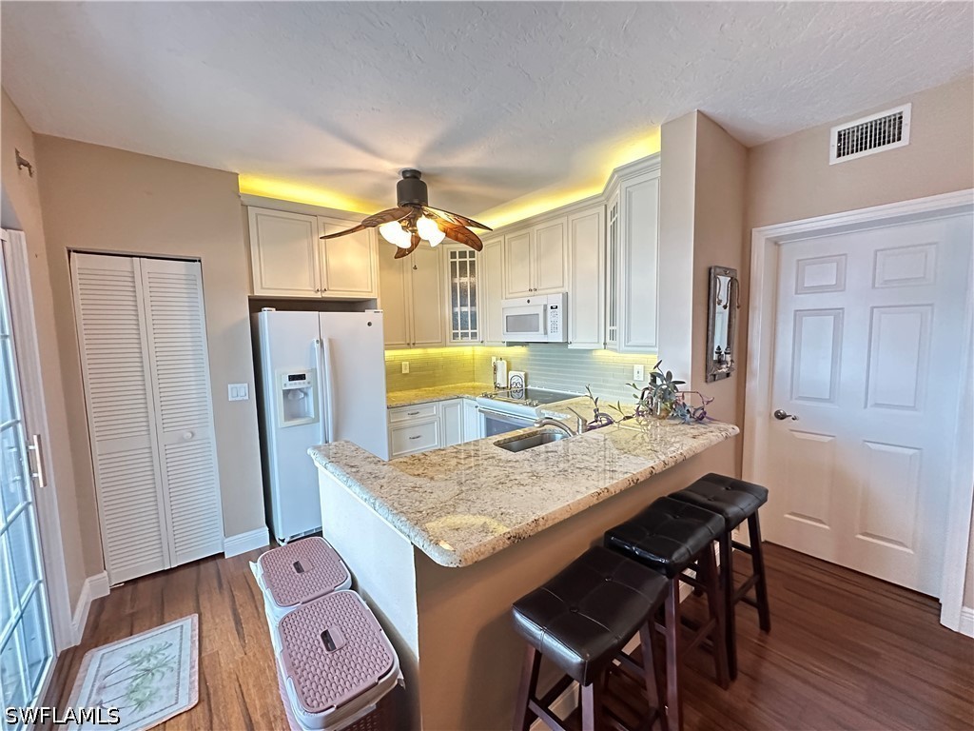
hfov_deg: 102.1
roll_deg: +1.7
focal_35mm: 14
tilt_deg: -3.8
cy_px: 366
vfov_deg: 85.7
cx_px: 487
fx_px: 394
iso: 1000
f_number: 2.2
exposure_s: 1/60
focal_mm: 2.22
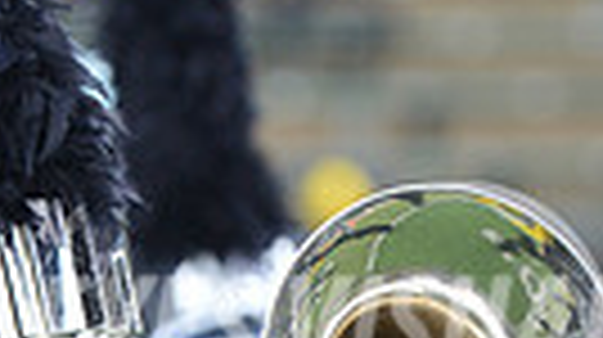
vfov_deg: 1.2
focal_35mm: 984
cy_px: 658
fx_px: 15715
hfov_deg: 2.2
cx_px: 63
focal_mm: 280
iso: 200
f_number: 5.6
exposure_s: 1/640
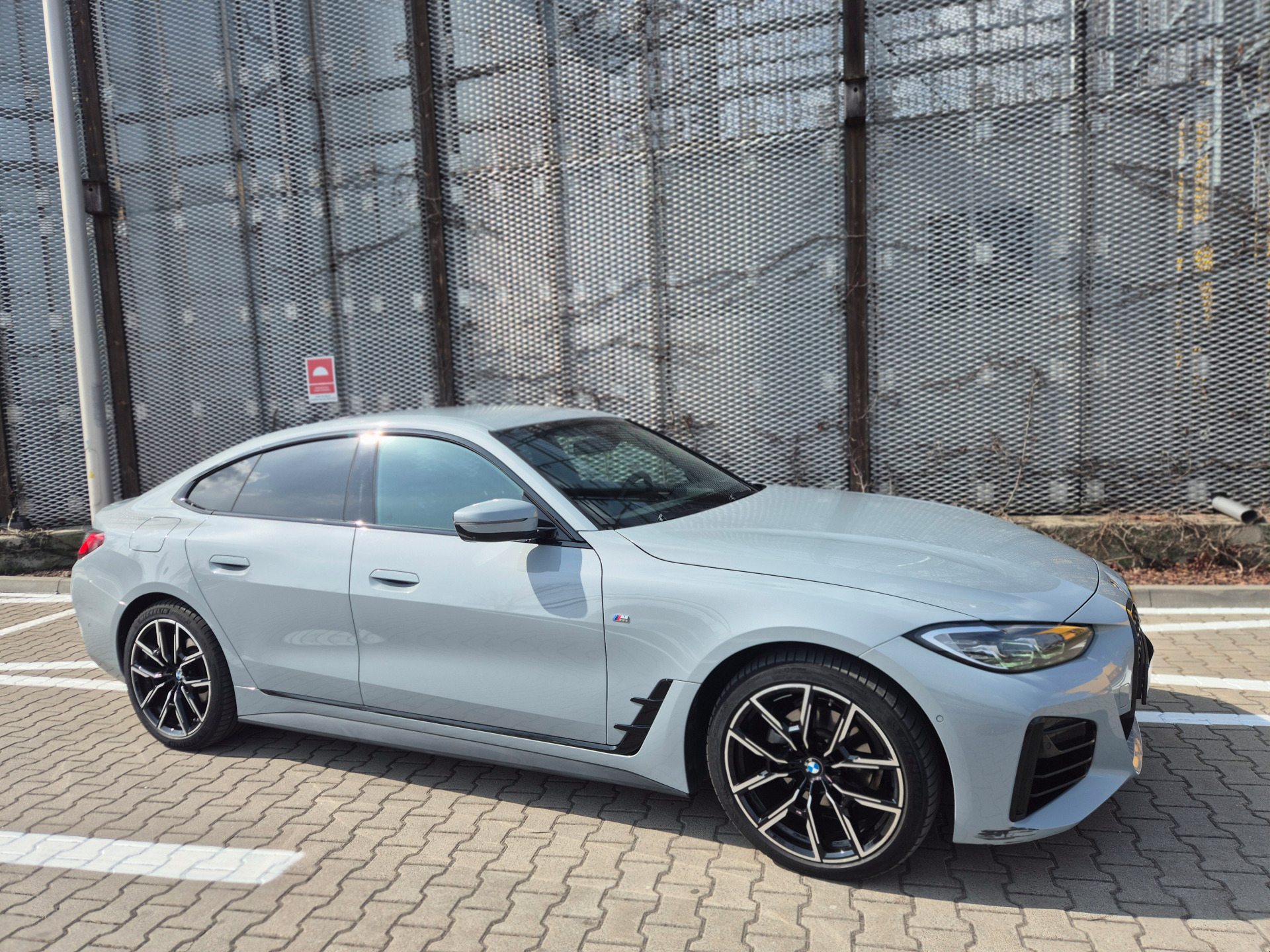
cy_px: 476
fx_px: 844
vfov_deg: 58.9
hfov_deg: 73.9
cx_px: 635
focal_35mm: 23
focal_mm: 5.4
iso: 25
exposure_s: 1/1480
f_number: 1.8
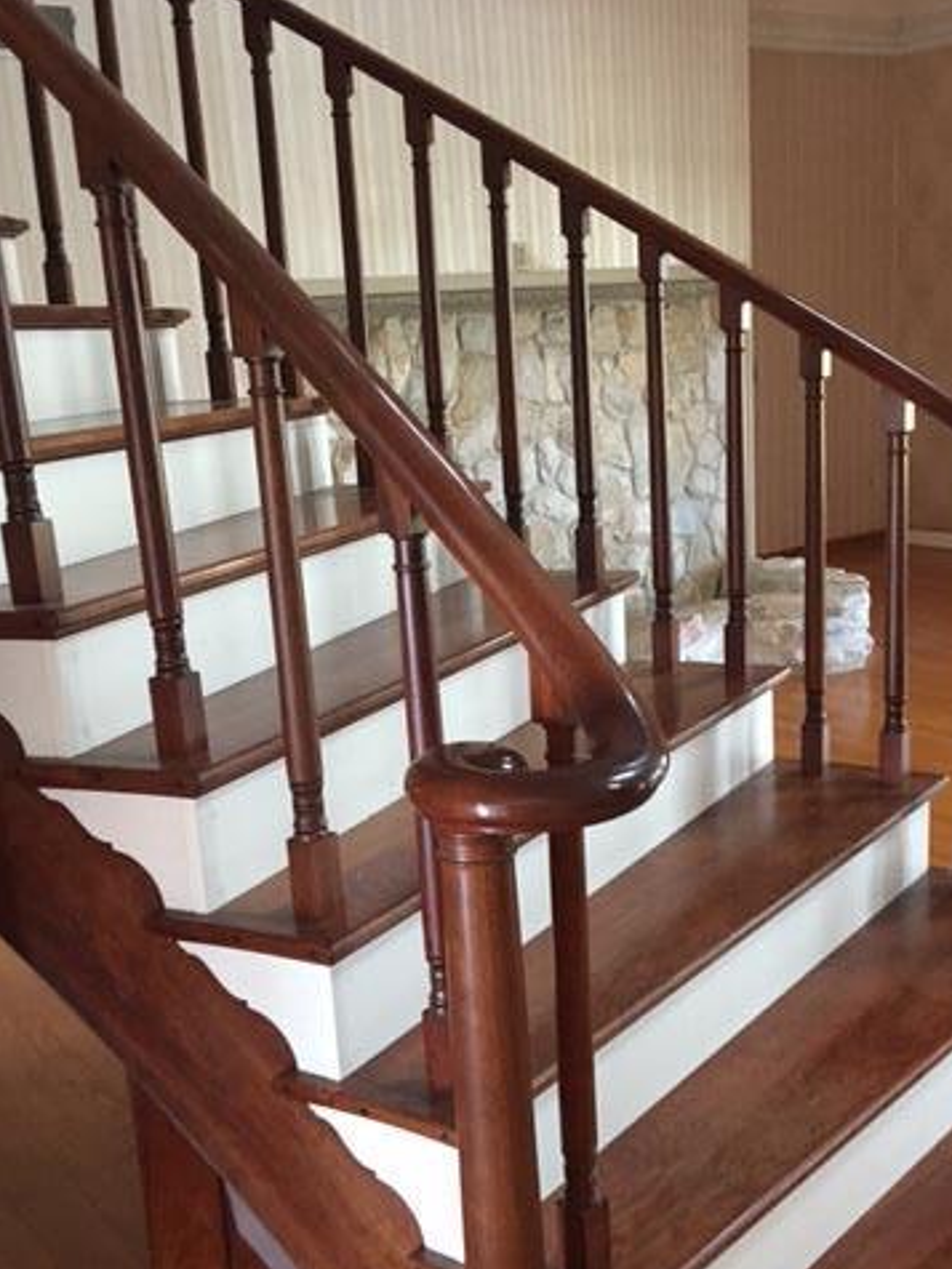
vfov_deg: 47.8
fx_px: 1430
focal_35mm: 39
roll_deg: +2.7
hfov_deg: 36.7
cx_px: 549
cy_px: 696
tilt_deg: -13.7
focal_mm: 4.15
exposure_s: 1/4
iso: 50
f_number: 2.2
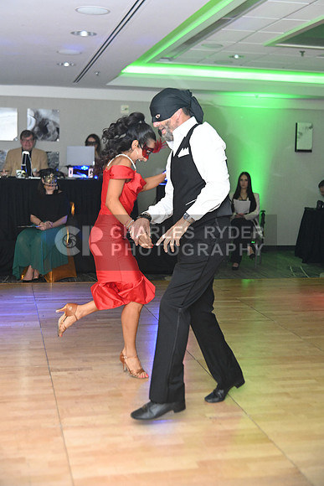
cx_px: 162
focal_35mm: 46
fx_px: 621
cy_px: 243
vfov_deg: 42.7
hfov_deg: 29.3
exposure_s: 1/200
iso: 5000
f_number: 5
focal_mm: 46
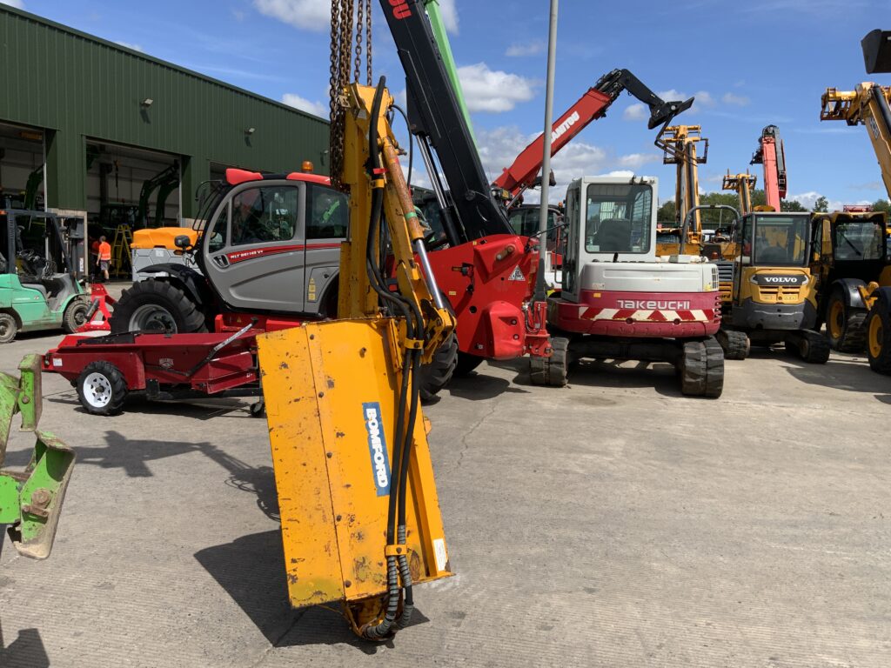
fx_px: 746
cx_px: 446
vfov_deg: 48.2
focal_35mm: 29
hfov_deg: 61.7
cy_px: 334
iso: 16
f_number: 1.8
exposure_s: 1/2538
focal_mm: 3
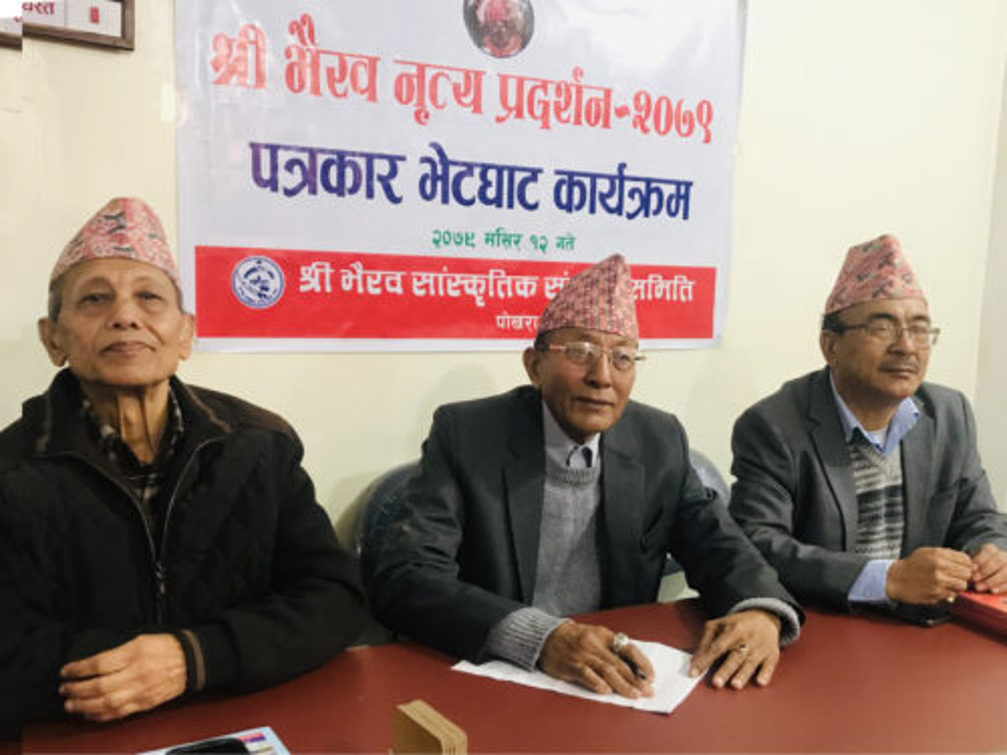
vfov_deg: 49.7
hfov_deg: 63.4
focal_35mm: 28
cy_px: 378
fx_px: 815
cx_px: 504
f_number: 1.8
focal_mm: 3.99
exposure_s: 1/17
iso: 64
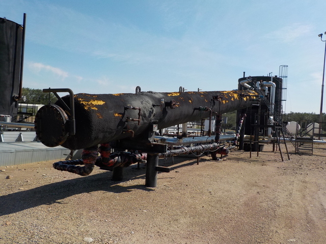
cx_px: 163
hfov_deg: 60.0
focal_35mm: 30
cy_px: 122
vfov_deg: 46.8
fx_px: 283
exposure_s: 1/2000
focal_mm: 4.1
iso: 125
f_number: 3.3
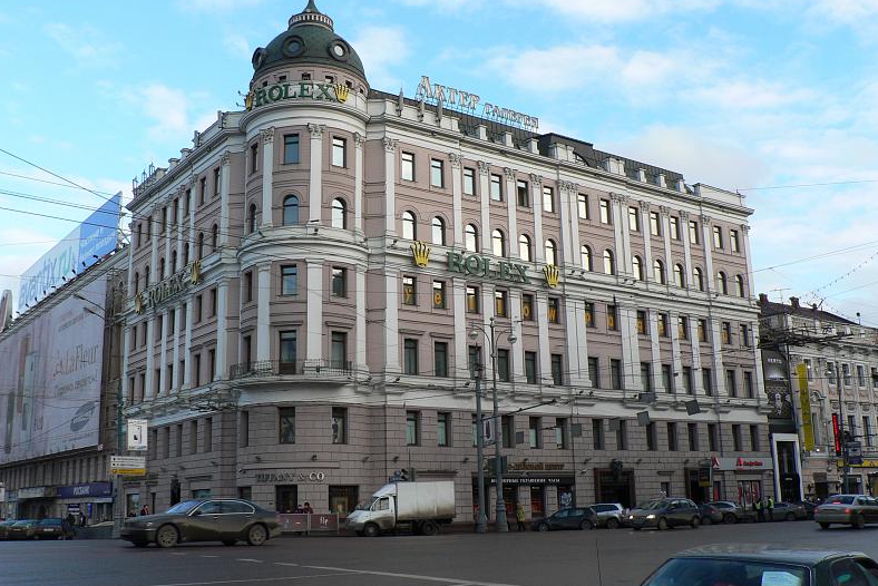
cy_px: 268
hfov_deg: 50.7
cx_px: 436
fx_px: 927
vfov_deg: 35.1
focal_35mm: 38
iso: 80
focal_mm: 6
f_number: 4
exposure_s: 1/160
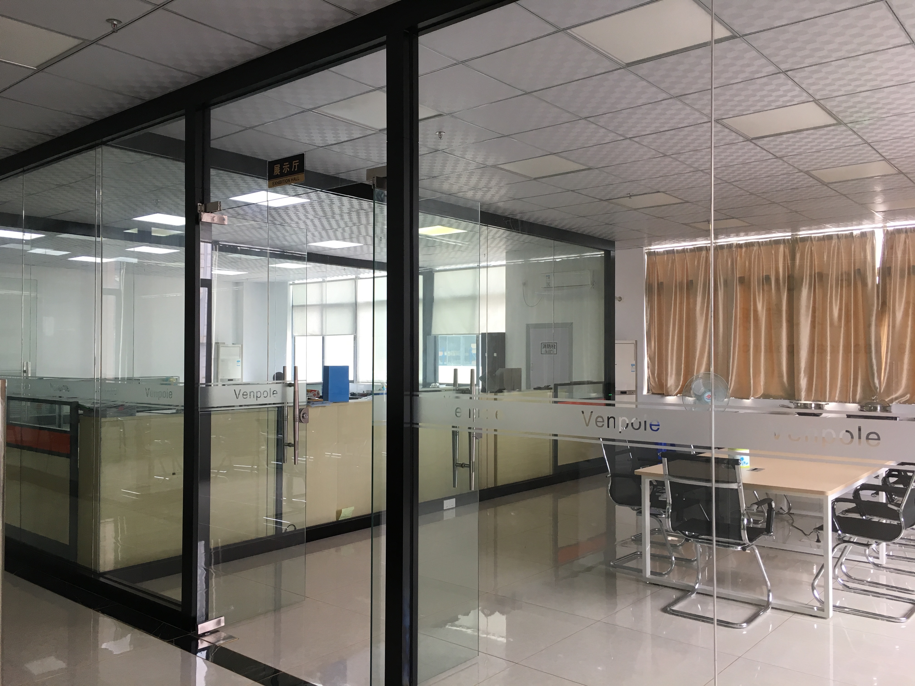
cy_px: 343
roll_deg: +0.2
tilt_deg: +2.4
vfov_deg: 48.2
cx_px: 458
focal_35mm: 29
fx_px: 767
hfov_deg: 61.7
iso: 25
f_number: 2.2
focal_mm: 4.15
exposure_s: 1/33
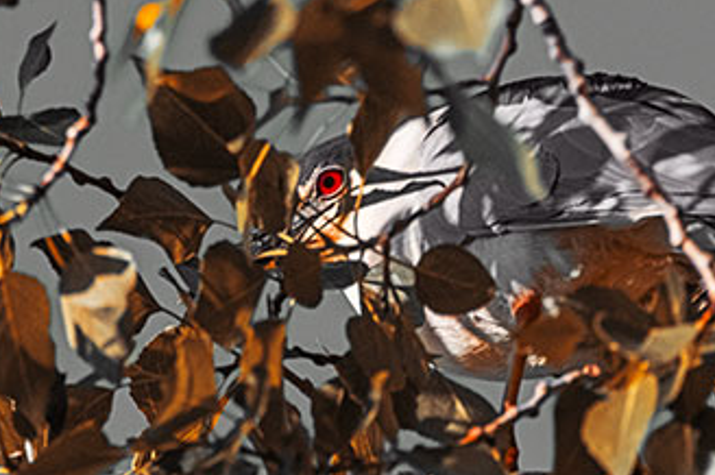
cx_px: 338
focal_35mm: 991
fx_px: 19662
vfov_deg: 1.4
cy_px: 339
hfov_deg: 2.1
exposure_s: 1/4000
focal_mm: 650
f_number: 11
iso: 3200
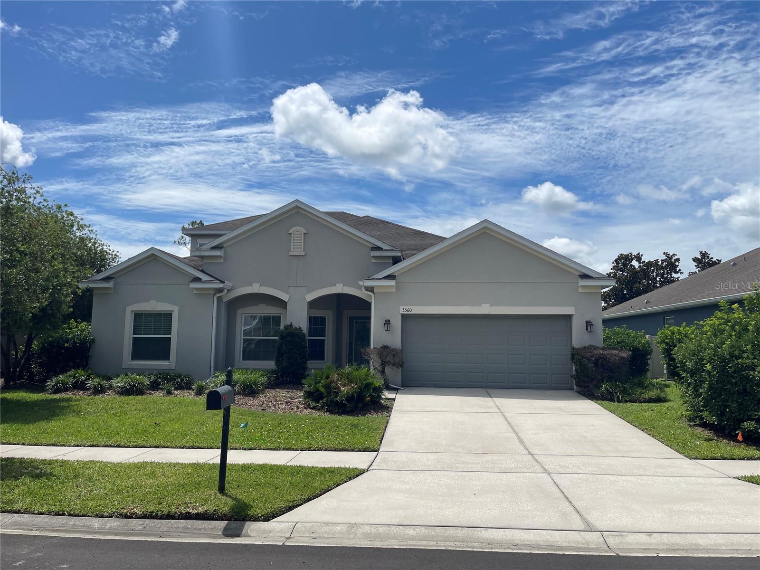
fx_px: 549
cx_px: 380
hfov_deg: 69.4
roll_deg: -0.6
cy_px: 285
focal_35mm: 25
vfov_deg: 54.9
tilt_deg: +6.7
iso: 32
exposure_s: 1/6579
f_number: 1.6
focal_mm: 5.1
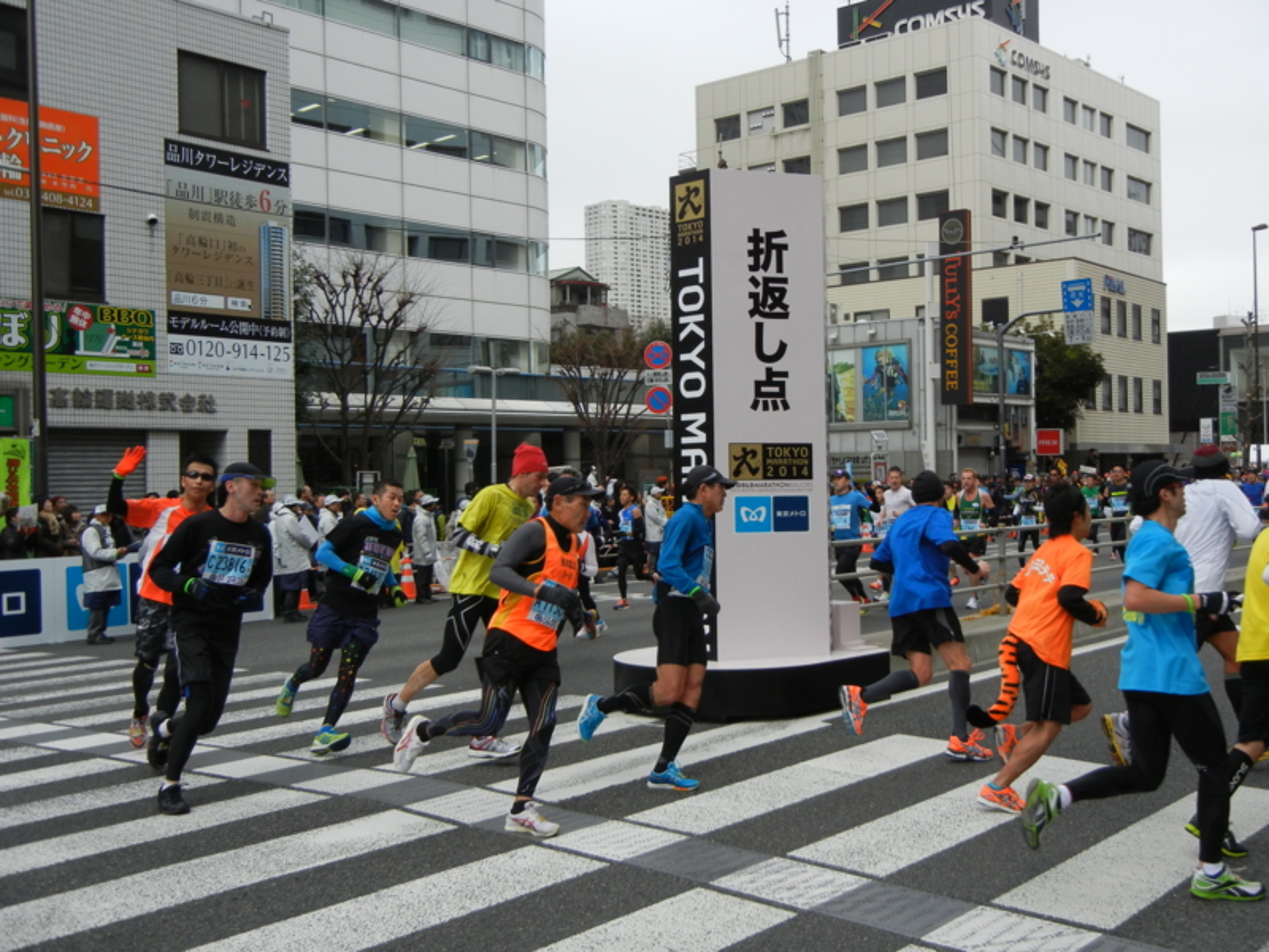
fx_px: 1246
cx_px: 634
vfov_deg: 41.8
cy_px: 476
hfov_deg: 54.0
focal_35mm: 34
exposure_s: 1/535
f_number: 3.6
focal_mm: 6.2
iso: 160
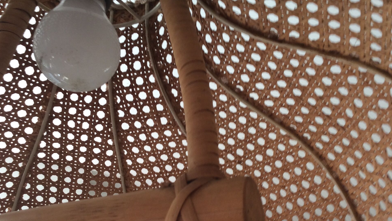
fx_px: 489
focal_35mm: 47
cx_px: 196
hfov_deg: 43.7
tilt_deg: +26.8
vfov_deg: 25.2
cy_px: 165
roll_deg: -0.7
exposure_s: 1/25
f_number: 2.4
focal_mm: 3.3
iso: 32
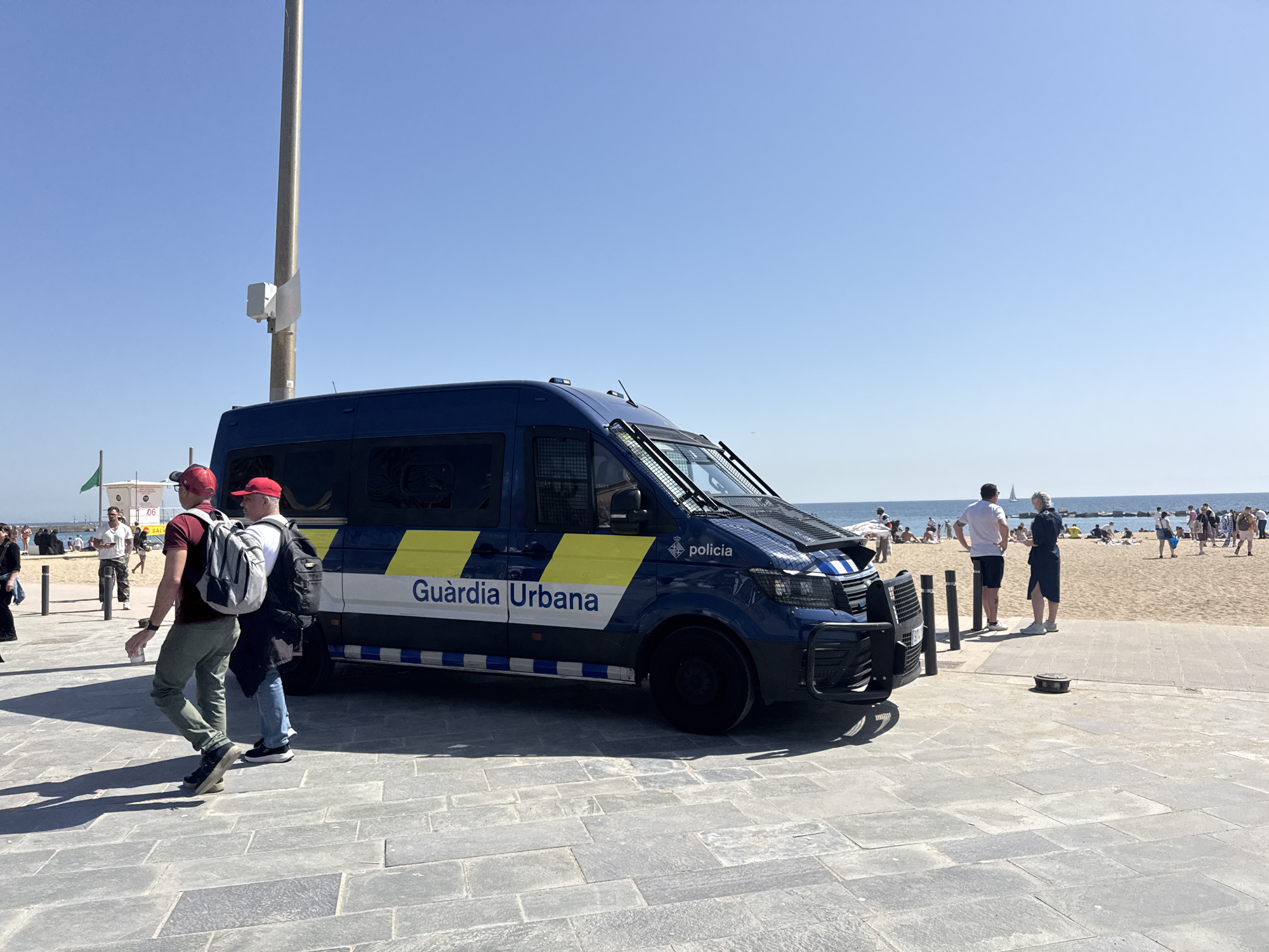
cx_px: 634
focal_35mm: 24
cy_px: 476
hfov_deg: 71.6
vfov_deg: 56.8
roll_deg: +0.9
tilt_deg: +3.3
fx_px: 880
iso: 80
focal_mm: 6.76
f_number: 1.78
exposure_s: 1/7092
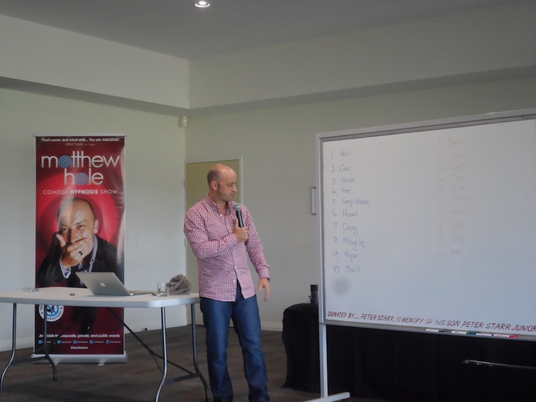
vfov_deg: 27.0
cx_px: 268
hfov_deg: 35.5
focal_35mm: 54
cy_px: 201
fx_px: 836
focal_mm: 9.7
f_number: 3.6
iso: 400
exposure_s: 1/45
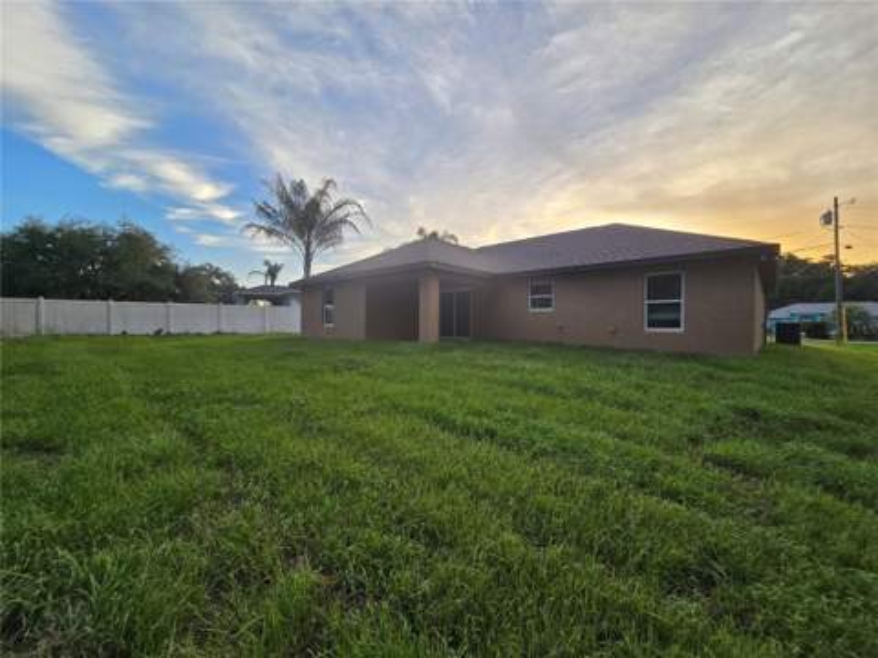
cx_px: 439
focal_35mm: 13
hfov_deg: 106.2
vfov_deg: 89.9
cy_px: 329
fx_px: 330
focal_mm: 2.2
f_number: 2.2
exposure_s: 1/325
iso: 50
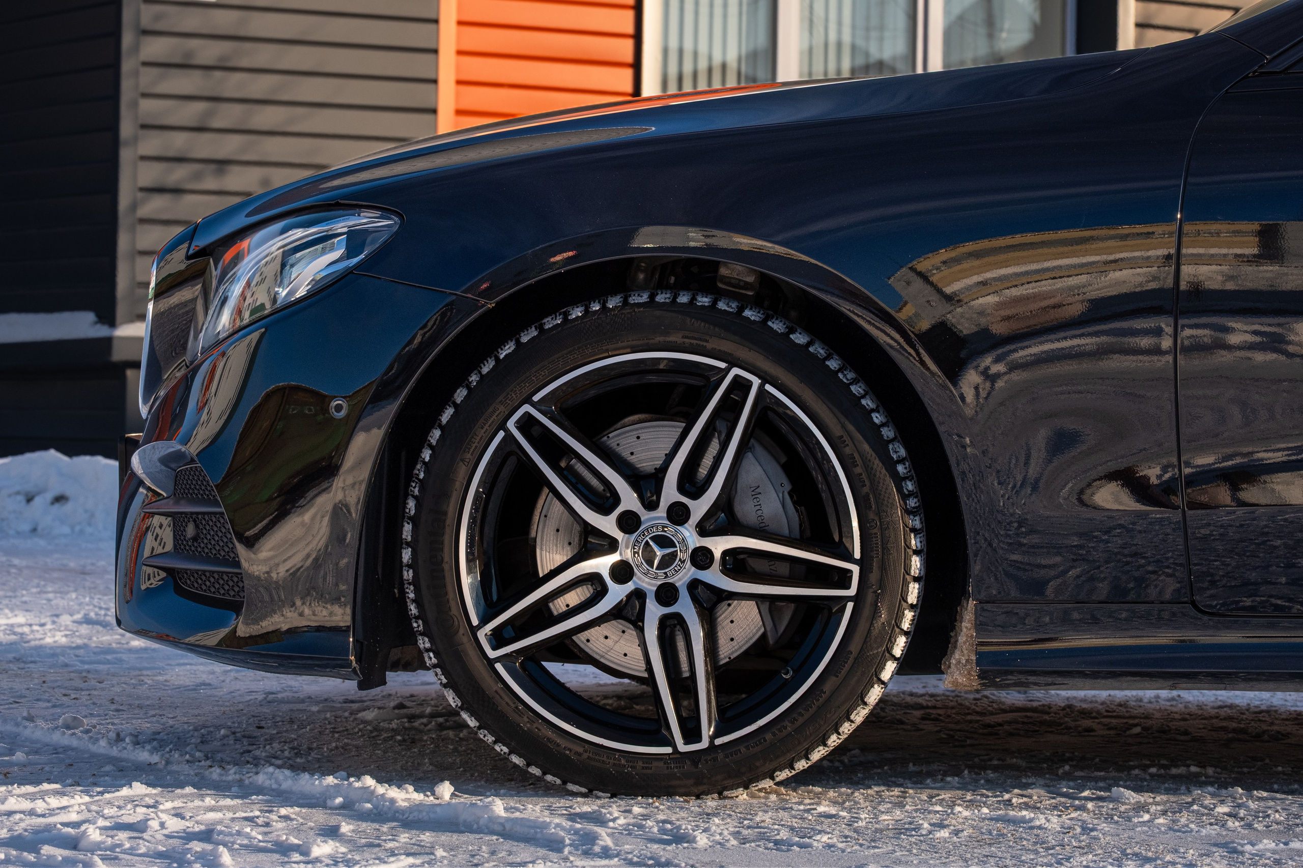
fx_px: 3655
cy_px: 434
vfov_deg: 13.5
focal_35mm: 101
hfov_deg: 20.2
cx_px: 652
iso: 320
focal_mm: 67.1
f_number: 6.4
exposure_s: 1/500
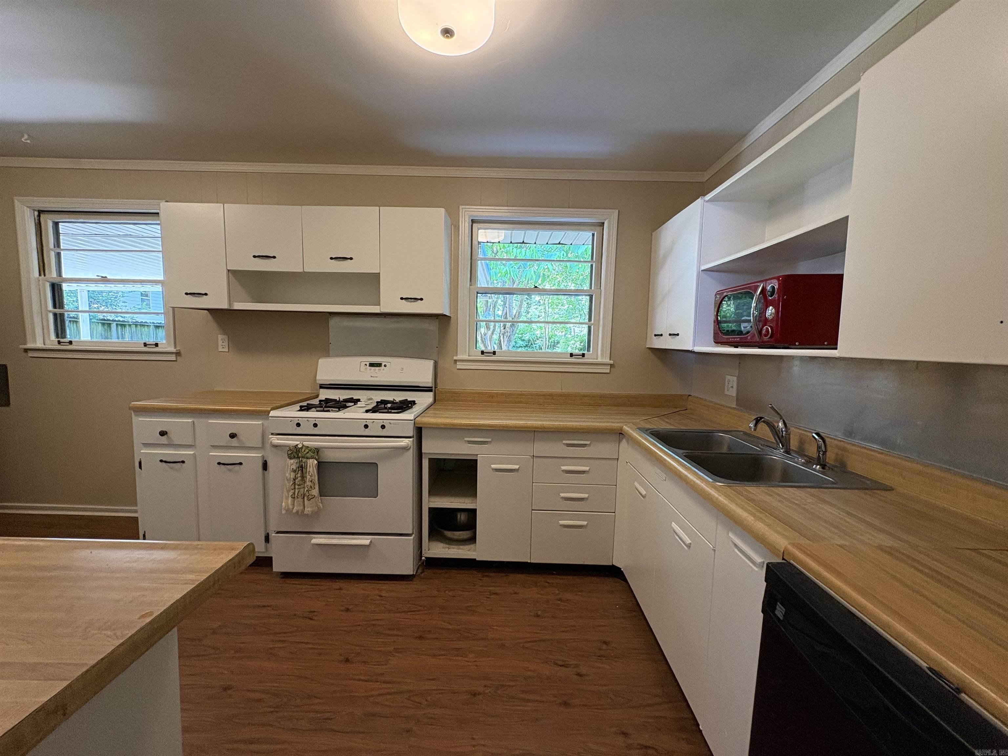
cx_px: 504
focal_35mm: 14
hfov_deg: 102.1
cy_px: 378
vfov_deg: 85.7
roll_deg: -1.6
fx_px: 408
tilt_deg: -4.0
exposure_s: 1/60
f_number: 2.2
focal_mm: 2.22
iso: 250
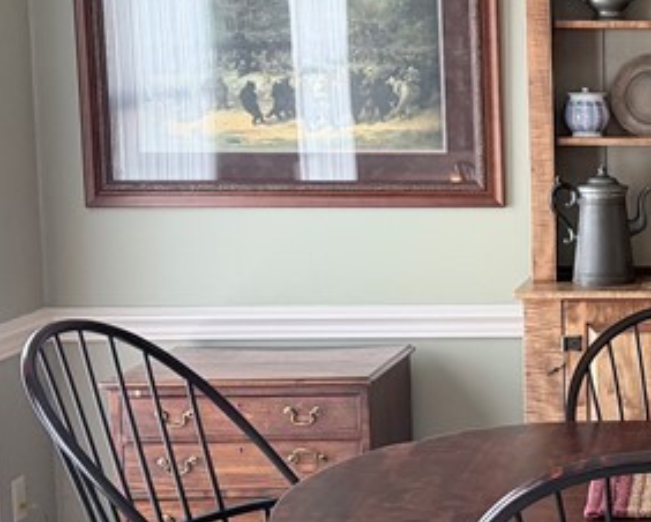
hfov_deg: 20.5
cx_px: 845
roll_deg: +1.0
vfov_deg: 18.1
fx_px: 1639
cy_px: 270
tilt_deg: -7.0
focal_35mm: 85
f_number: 1.78
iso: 200
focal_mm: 6.76
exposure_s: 1/69
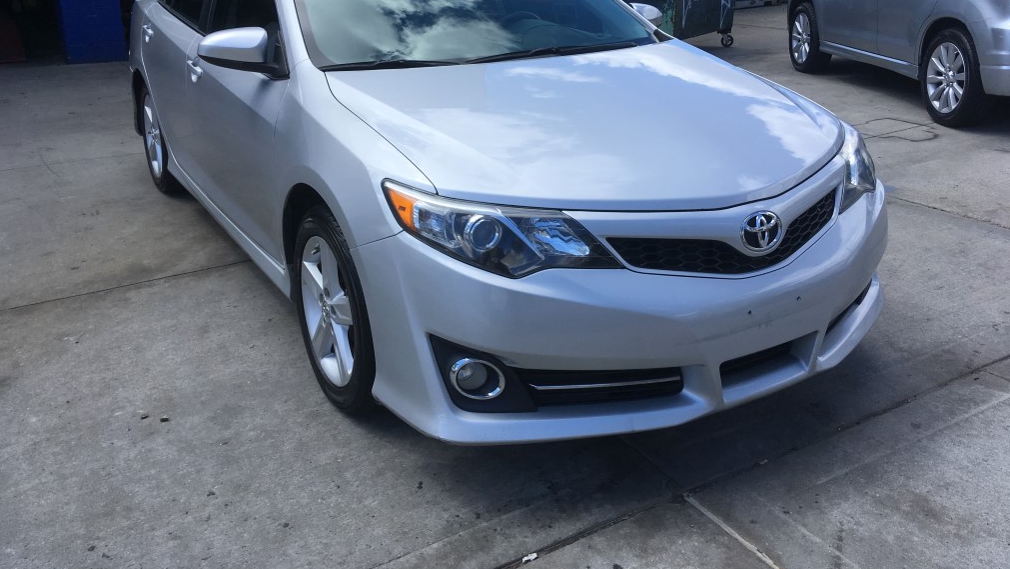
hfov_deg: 61.0
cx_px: 502
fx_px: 857
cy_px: 199
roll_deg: +2.0
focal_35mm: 32
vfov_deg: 36.4
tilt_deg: -13.9
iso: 25
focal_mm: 4.15
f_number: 2.2
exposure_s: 1/1054
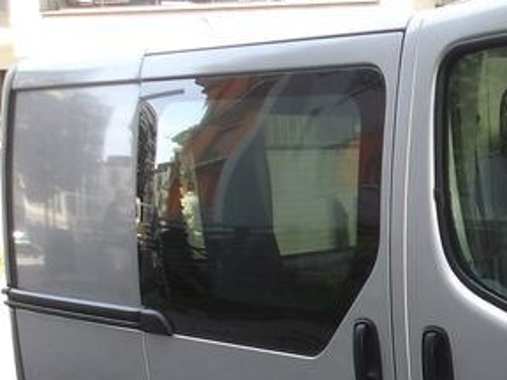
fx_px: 1406
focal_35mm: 96
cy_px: 484
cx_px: 799
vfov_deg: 14.8
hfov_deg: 17.9
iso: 100
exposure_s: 1/172
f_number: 3
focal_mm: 4.9
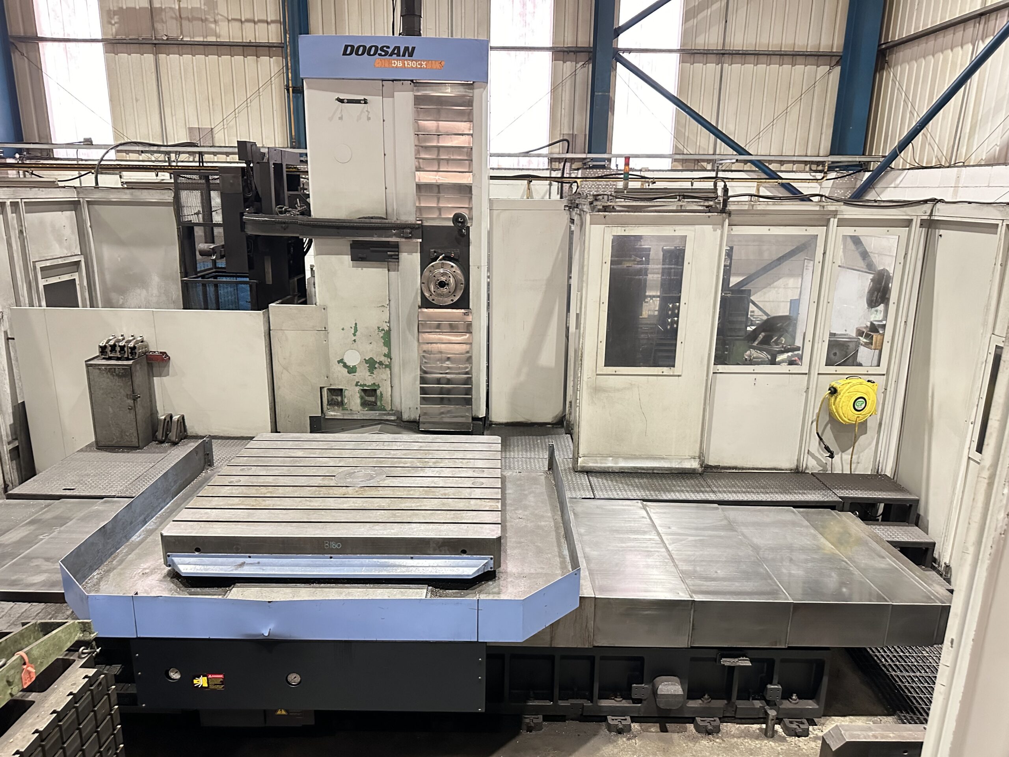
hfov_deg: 71.6
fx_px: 700
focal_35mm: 24
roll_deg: -1.2
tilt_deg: -14.5
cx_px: 504
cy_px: 378
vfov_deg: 56.8
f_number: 1.78
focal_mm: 6.86
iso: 800
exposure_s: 1/50
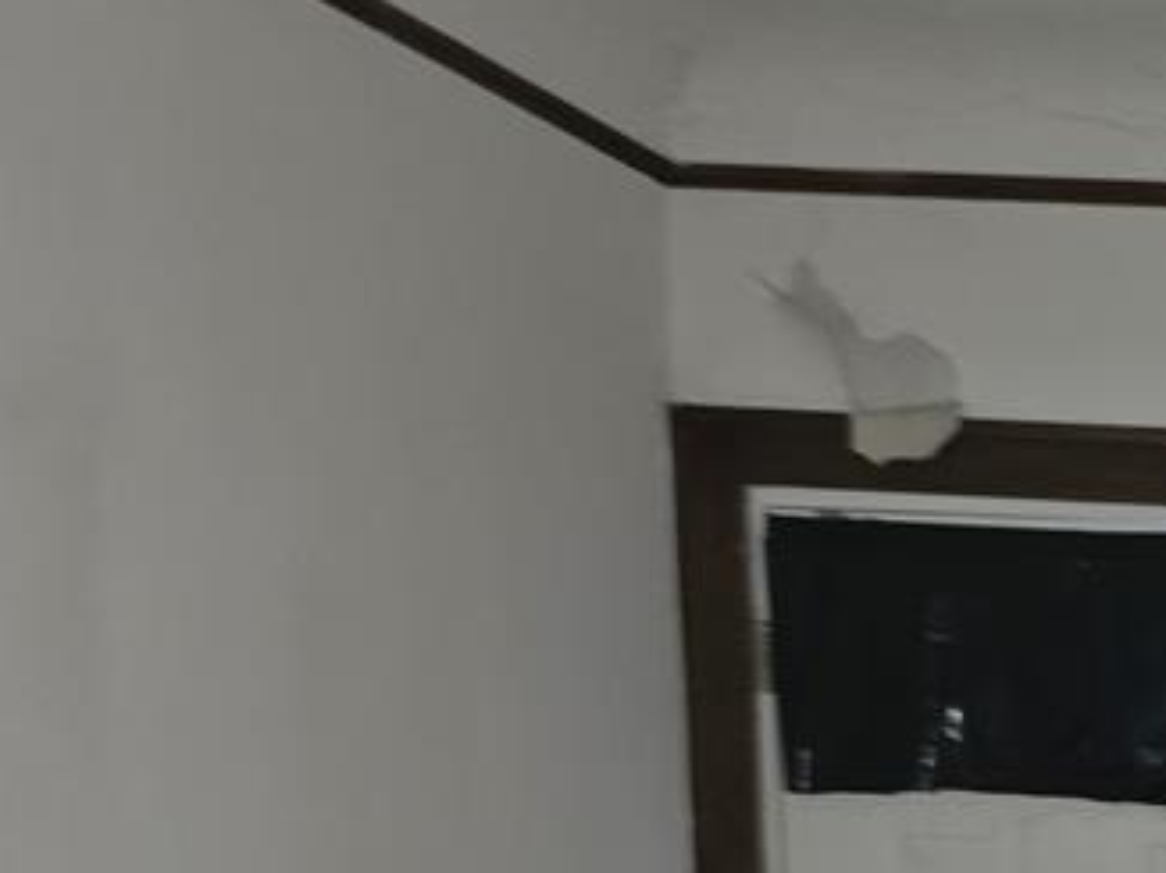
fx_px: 2424
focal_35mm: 72
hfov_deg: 22.0
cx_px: 1790
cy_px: 1219
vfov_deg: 18.6
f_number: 1.7
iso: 320
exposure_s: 1/12
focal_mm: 6.3
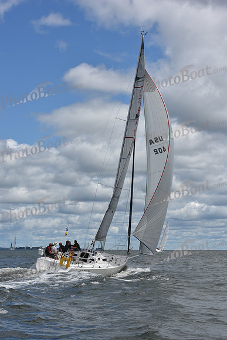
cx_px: 114
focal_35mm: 70
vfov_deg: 28.8
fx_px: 662
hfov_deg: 19.5
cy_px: 170
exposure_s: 1/800
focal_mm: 70
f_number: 11
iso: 250
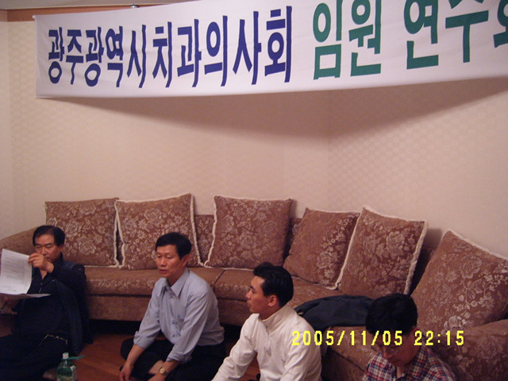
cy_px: 190
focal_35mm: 37
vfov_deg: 38.7
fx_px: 543
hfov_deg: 50.1
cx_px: 254
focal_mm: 6.2
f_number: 2.9
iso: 141
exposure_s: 1/6
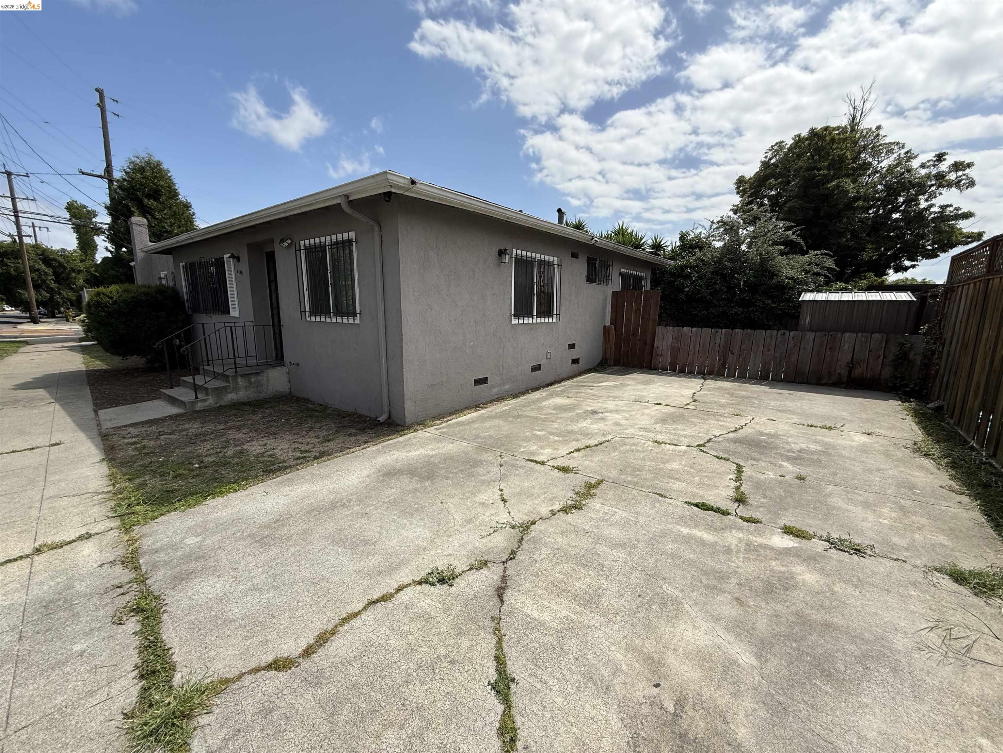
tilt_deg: -10.0
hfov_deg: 102.1
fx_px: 406
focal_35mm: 14
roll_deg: -0.2
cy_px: 376
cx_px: 502
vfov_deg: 85.7
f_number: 2.2
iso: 64
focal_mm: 2.22
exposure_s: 1/2237
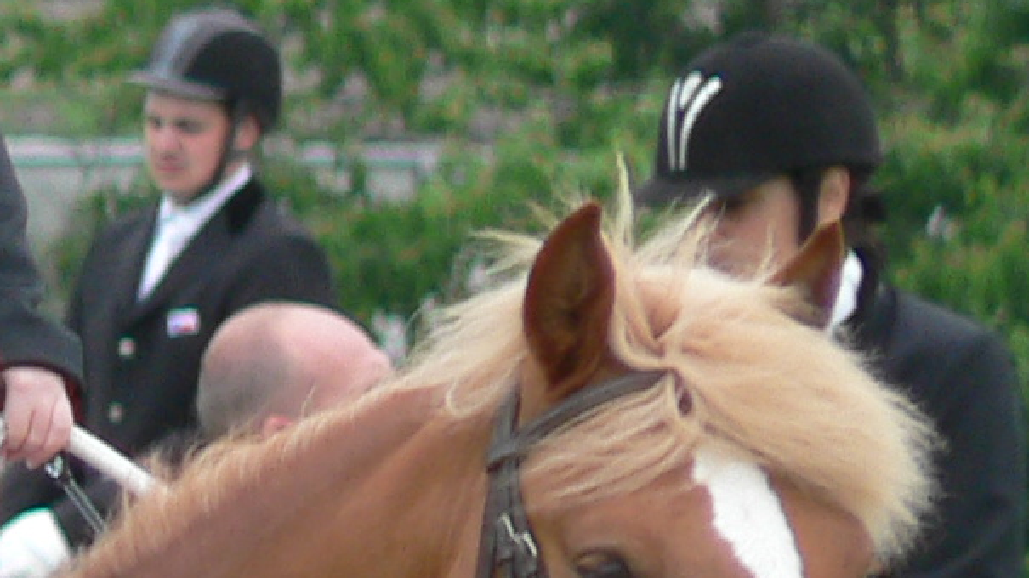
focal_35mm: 1590
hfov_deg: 1.4
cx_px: -388
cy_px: 1132
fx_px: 43374
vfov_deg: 0.8
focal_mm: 57.6
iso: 80
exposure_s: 1/400
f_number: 3.3
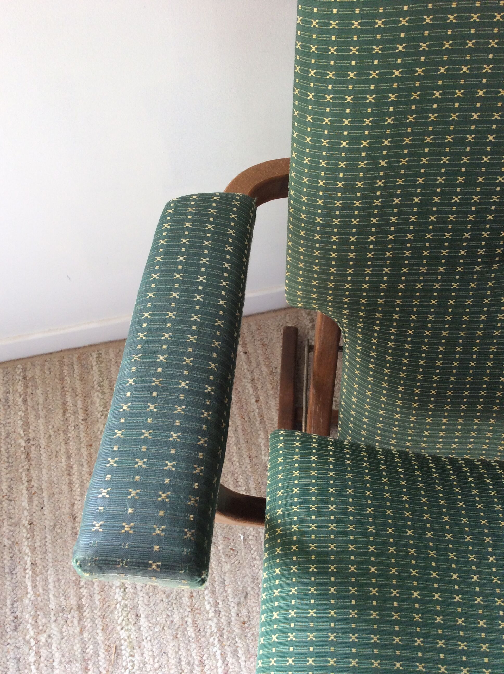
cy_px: 337
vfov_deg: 56.9
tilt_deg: -61.2
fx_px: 623
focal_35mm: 32
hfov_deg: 44.1
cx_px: 252
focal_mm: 3.3
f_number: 2.4
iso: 50
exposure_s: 1/100
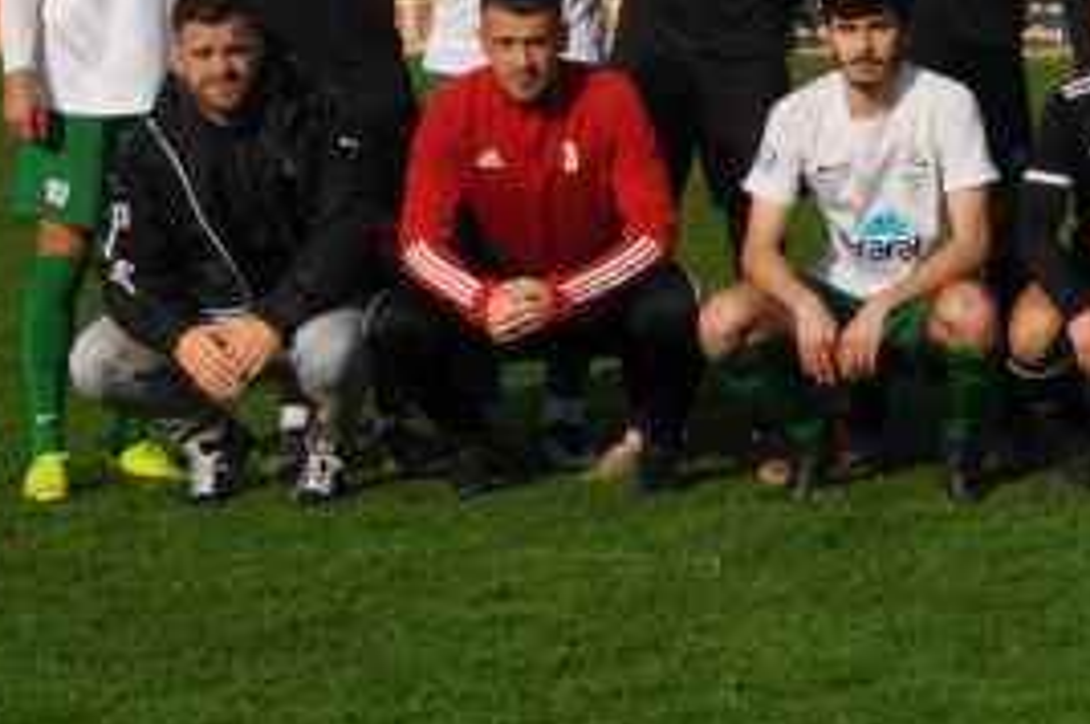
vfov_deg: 8.2
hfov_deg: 11.8
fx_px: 5017
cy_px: -150
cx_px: 1696
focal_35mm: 166
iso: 200
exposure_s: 1/500
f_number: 11
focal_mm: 29
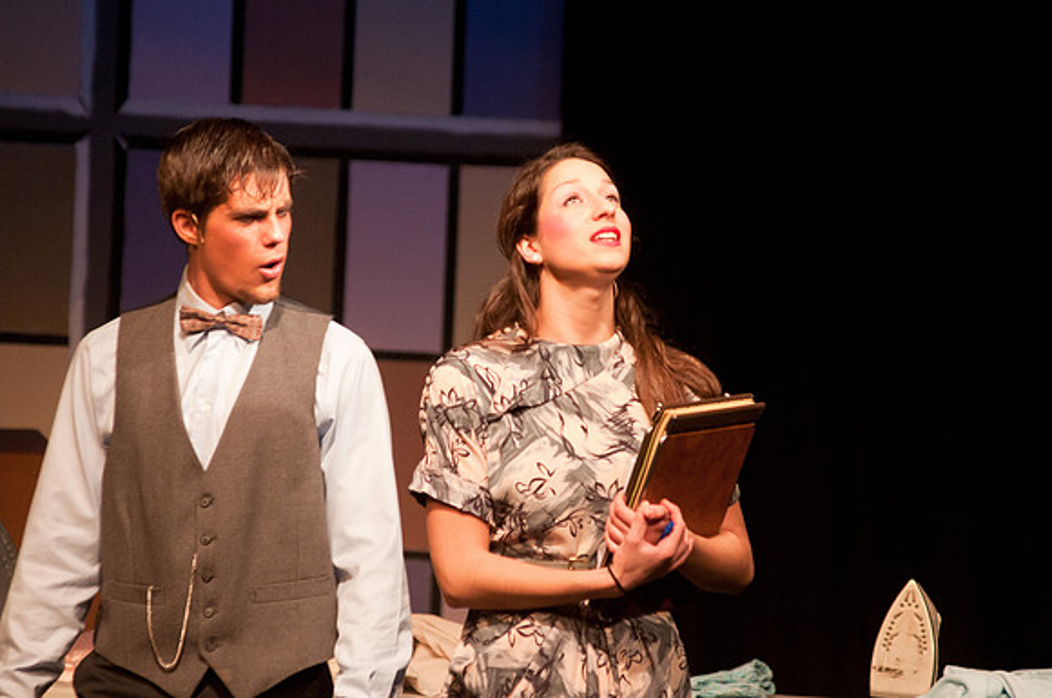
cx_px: 526
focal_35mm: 300
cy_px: 349
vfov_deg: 4.6
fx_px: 8754
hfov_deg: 6.9
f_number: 4
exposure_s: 1/100
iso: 1600
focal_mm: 200
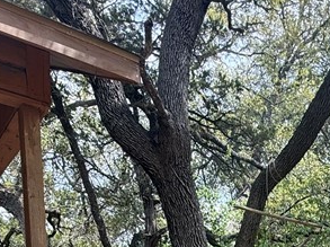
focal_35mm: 49
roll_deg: +0.5
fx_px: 467
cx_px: 289
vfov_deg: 23.5
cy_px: 373
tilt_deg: -4.4
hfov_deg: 36.8
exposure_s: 1/274
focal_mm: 2.22
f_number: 2.2
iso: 50
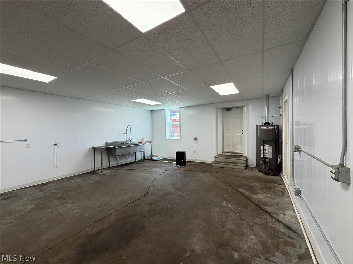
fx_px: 143
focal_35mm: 14
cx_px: 176
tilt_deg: -1.1
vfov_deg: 85.7
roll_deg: +1.2
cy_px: 132
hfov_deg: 102.1
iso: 160
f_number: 2.2
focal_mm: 2.22
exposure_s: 1/112
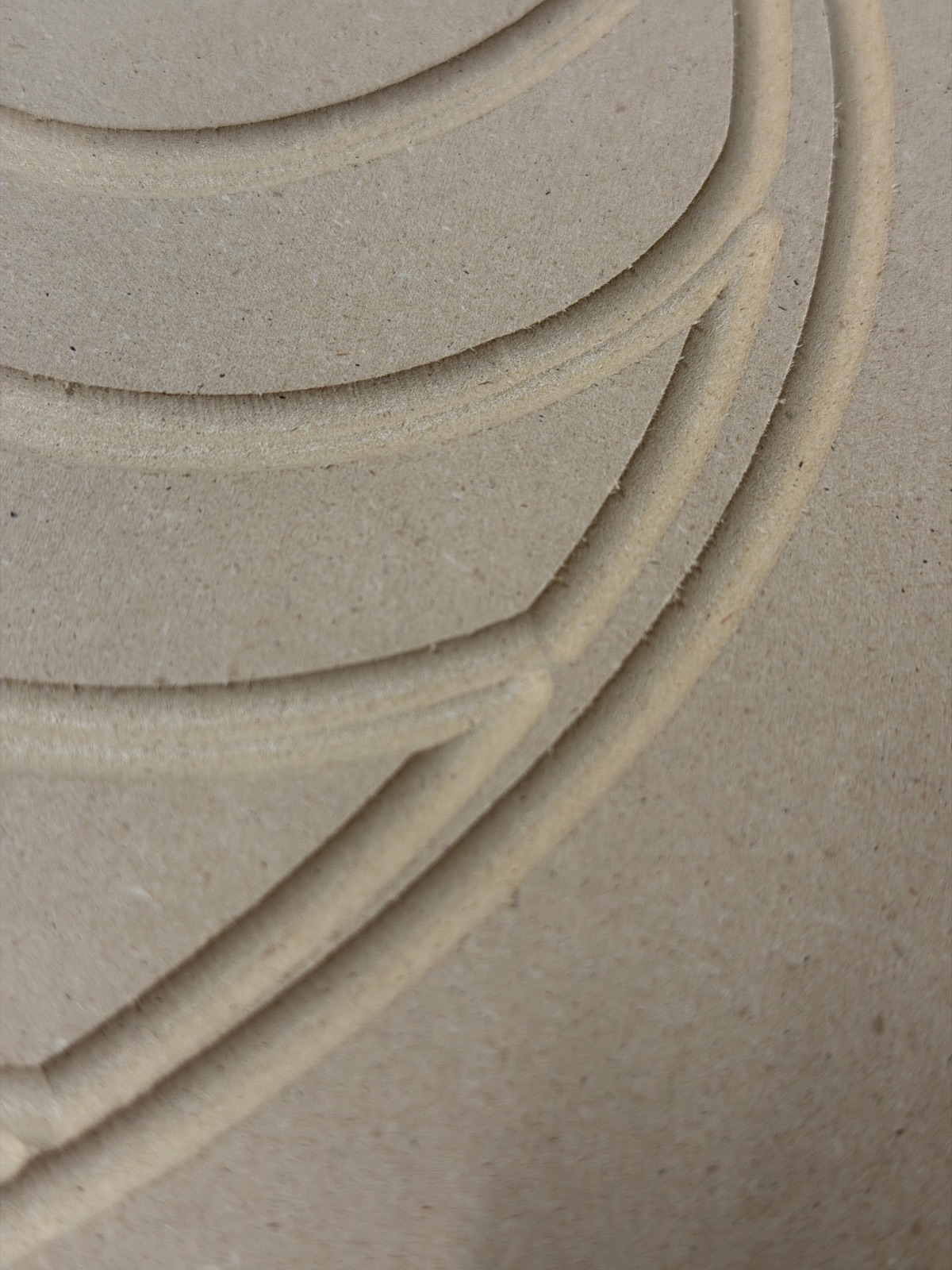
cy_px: 635
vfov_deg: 39.7
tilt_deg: -58.9
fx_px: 1760
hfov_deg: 30.3
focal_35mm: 48
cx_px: 476
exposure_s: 1/60
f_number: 1.78
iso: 160
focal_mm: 6.76
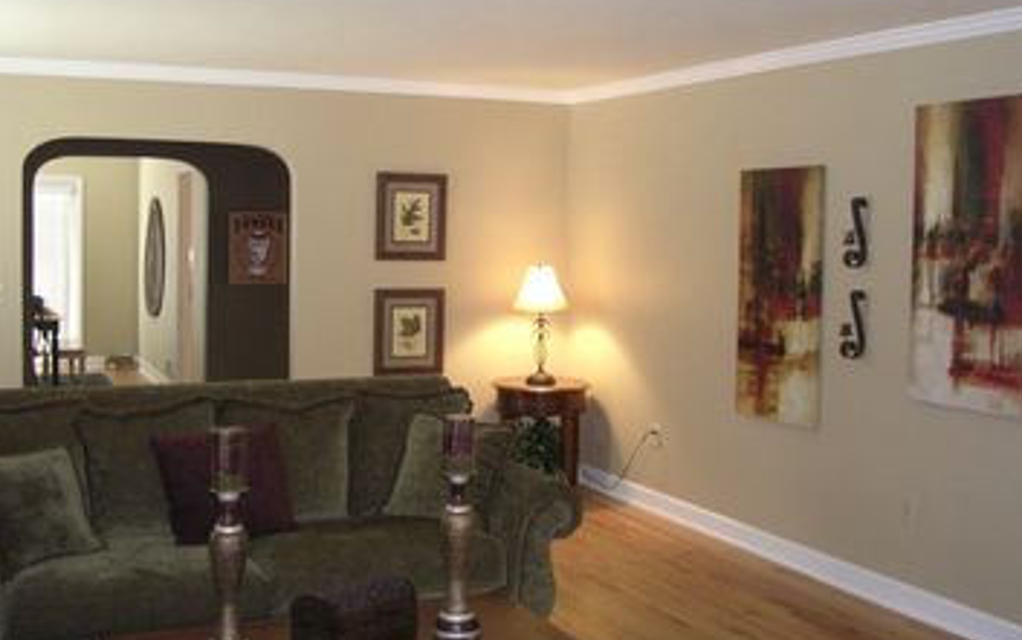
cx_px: 507
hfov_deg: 47.2
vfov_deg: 30.6
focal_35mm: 42
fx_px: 1170
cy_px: 313
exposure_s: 1/16.4
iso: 400
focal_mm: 5.8
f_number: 2.8
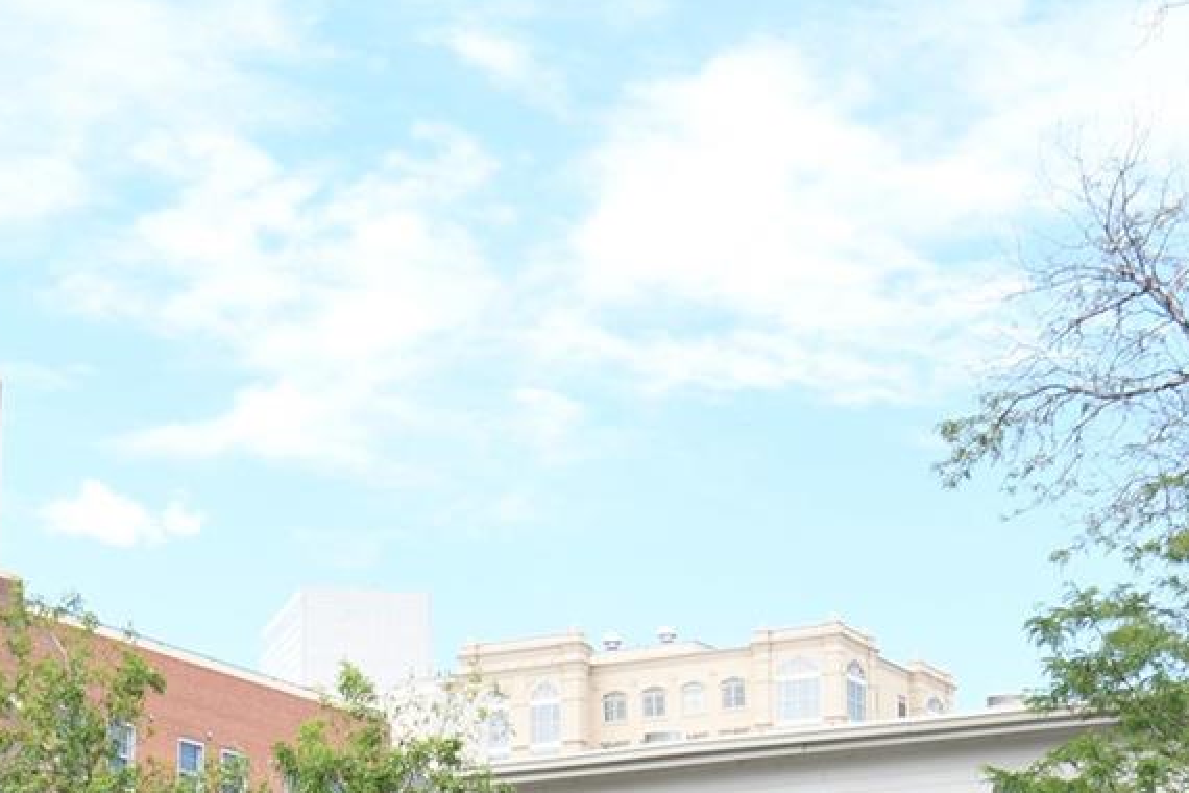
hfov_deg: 23.4
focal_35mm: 87
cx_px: 534
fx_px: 2873
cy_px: 770
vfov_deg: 15.5
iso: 100
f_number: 5.6
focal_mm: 21
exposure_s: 1/160
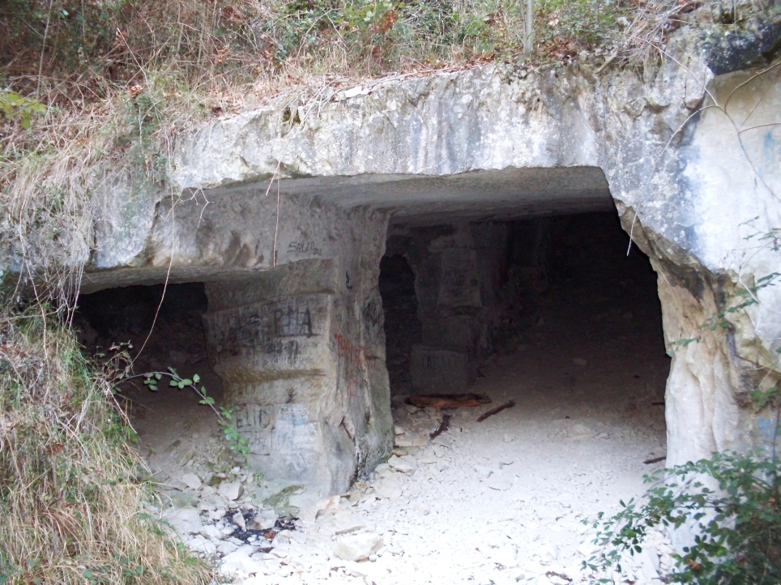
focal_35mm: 38
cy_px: 292
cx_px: 390
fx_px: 857
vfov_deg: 37.7
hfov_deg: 49.0
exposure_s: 1/45
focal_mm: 6.3
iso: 240
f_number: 2.8
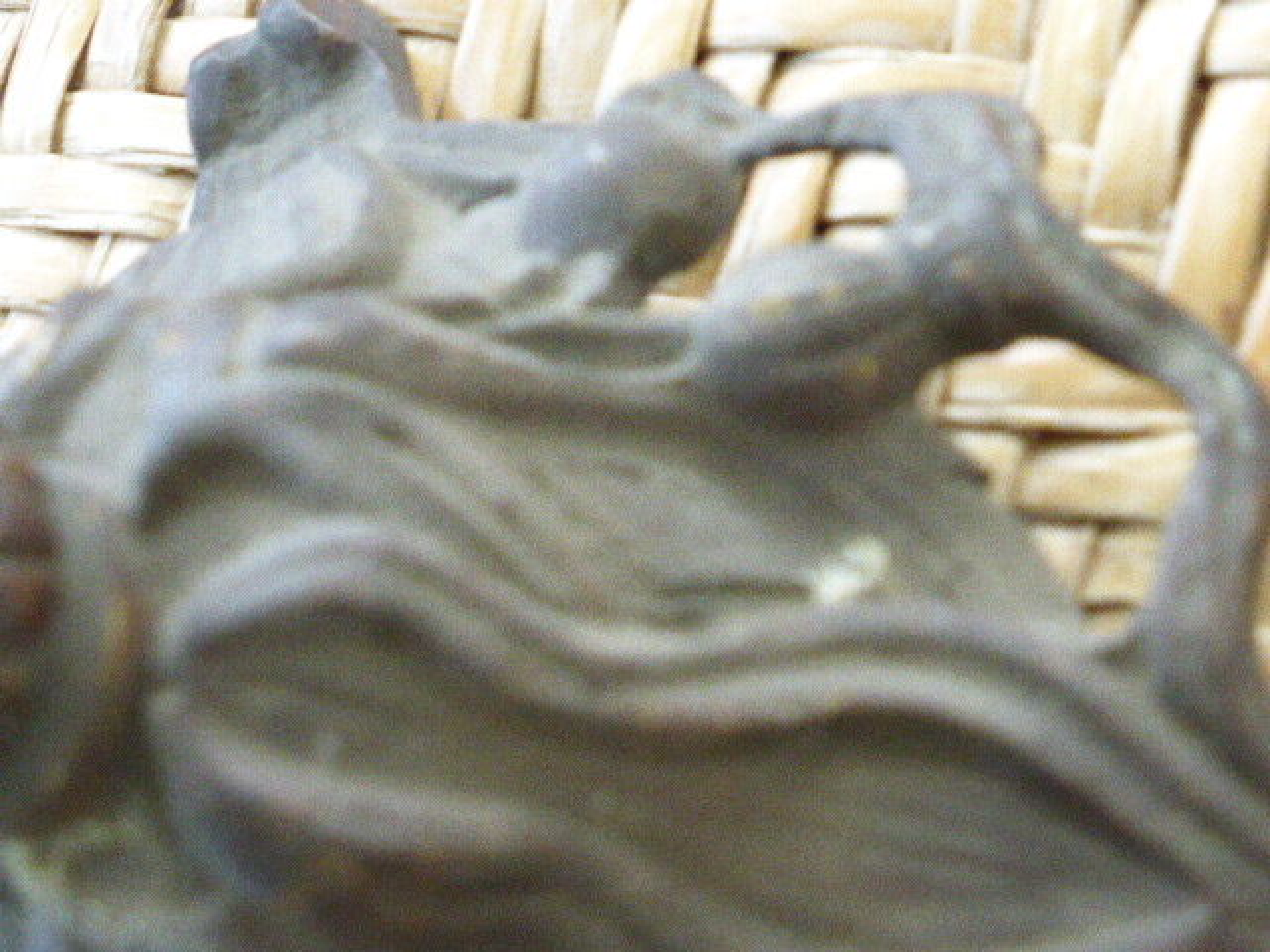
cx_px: 635
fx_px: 4366
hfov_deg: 16.6
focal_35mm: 119
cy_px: 476
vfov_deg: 12.5
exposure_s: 1/250
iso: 1600
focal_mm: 19.4
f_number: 5.3
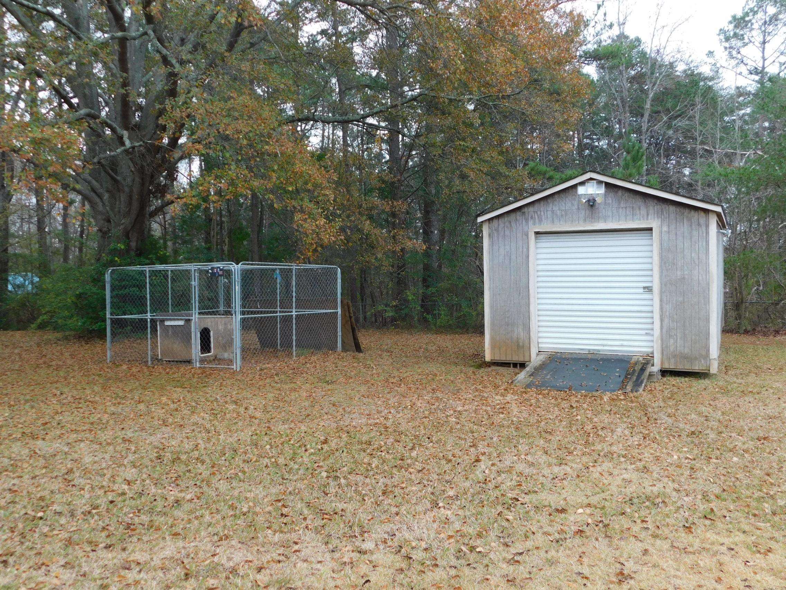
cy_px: 295
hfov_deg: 60.0
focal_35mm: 30
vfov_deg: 46.8
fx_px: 681
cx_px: 393
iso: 125
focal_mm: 5.3
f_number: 3.2
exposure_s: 1/100
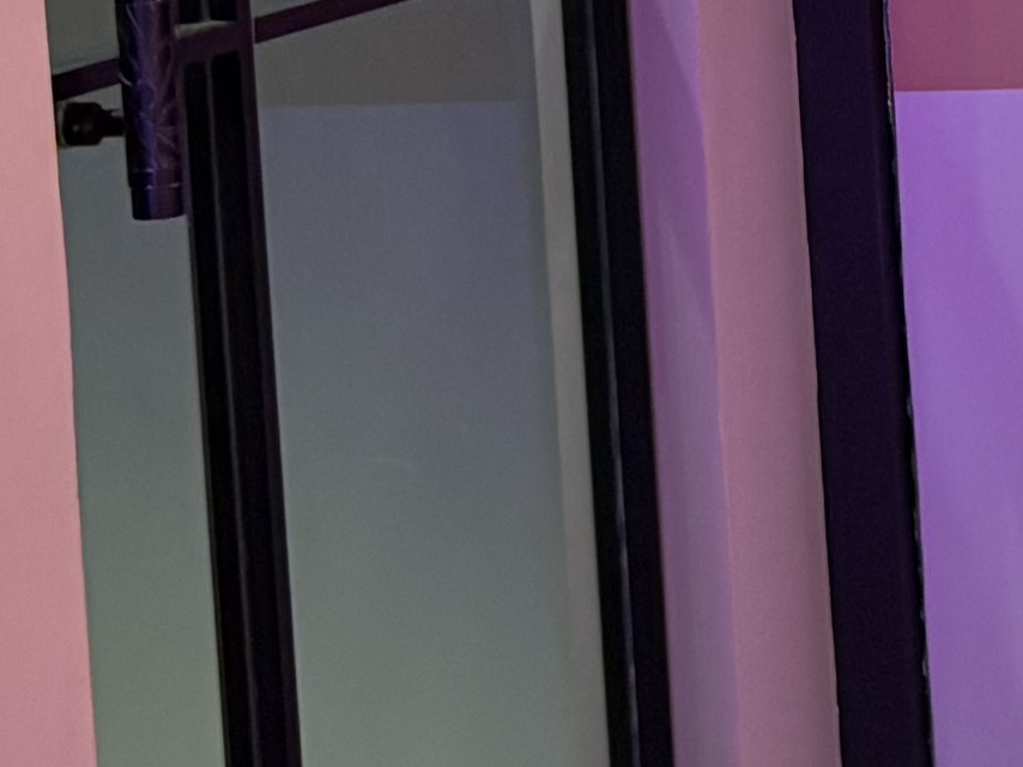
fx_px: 5141
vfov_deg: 8.4
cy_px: -343
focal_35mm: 174
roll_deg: +2.8
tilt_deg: -3.8
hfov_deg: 10.1
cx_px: 2343
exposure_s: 1/50
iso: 200
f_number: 1.6
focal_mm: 5.96
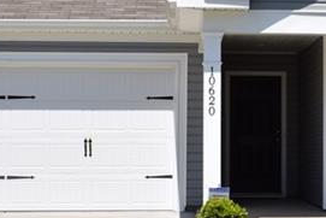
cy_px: 119
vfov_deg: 13.4
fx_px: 924
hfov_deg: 19.6
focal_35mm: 102
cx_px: 291
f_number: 10
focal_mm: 18
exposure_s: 1/400
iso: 200
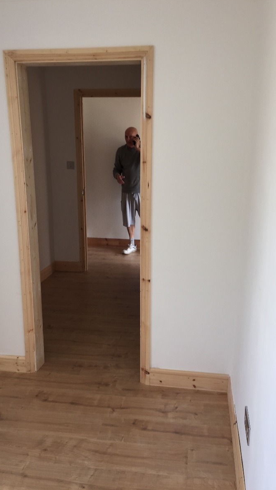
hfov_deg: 36.6
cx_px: 145
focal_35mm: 32
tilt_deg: -15.1
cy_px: 242
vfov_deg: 61.0
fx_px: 417
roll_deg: +1.0
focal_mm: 4.15
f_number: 2.2
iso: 32
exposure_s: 1/50
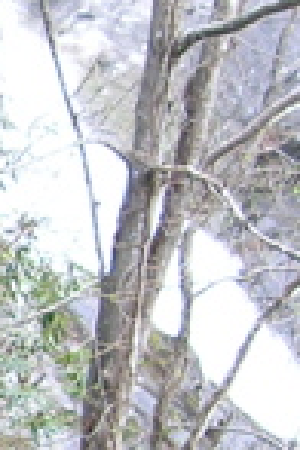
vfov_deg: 11.9
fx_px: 2150
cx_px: -459
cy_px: 364
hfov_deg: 7.4
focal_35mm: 172
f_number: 2.8
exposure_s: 1/43.8
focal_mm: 5.8
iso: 50
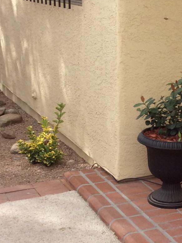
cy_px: 88
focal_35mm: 82
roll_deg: -1.5
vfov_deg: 23.8
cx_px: 223
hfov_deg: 17.1
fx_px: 575
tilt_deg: -12.2
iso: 32
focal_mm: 3.3
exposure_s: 1/362
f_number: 2.4
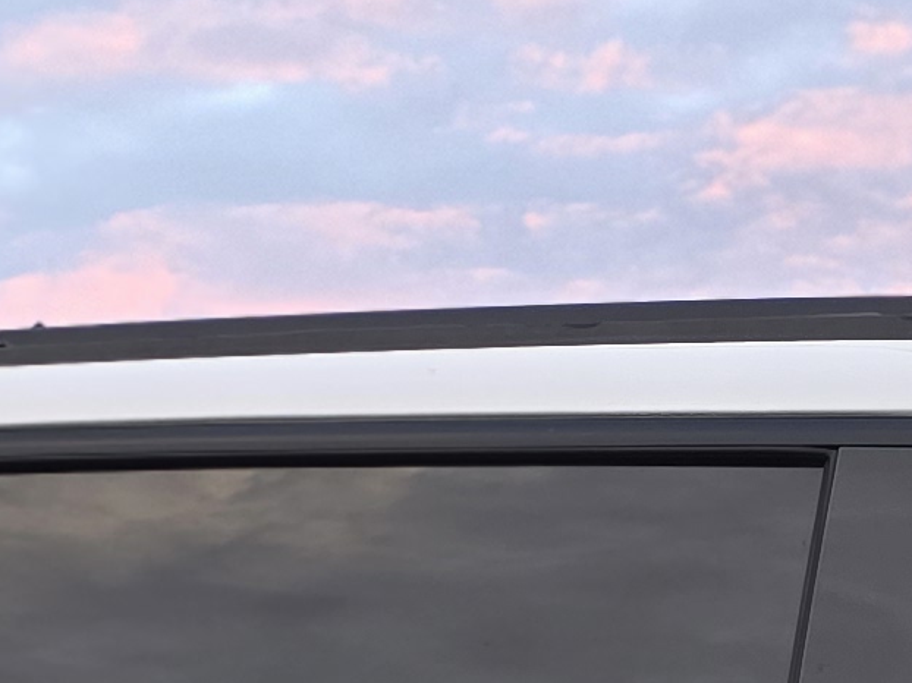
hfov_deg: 13.3
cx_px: 268
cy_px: 1233
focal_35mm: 148
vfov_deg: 9.5
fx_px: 3898
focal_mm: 6.3
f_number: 1.7
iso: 160
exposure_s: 1/120
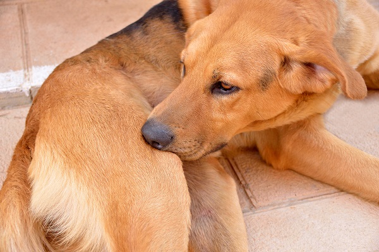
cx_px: 190
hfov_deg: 37.9
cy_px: 126
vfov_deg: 25.7
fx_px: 552
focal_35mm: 52
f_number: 4.2
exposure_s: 1/200
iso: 200
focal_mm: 35
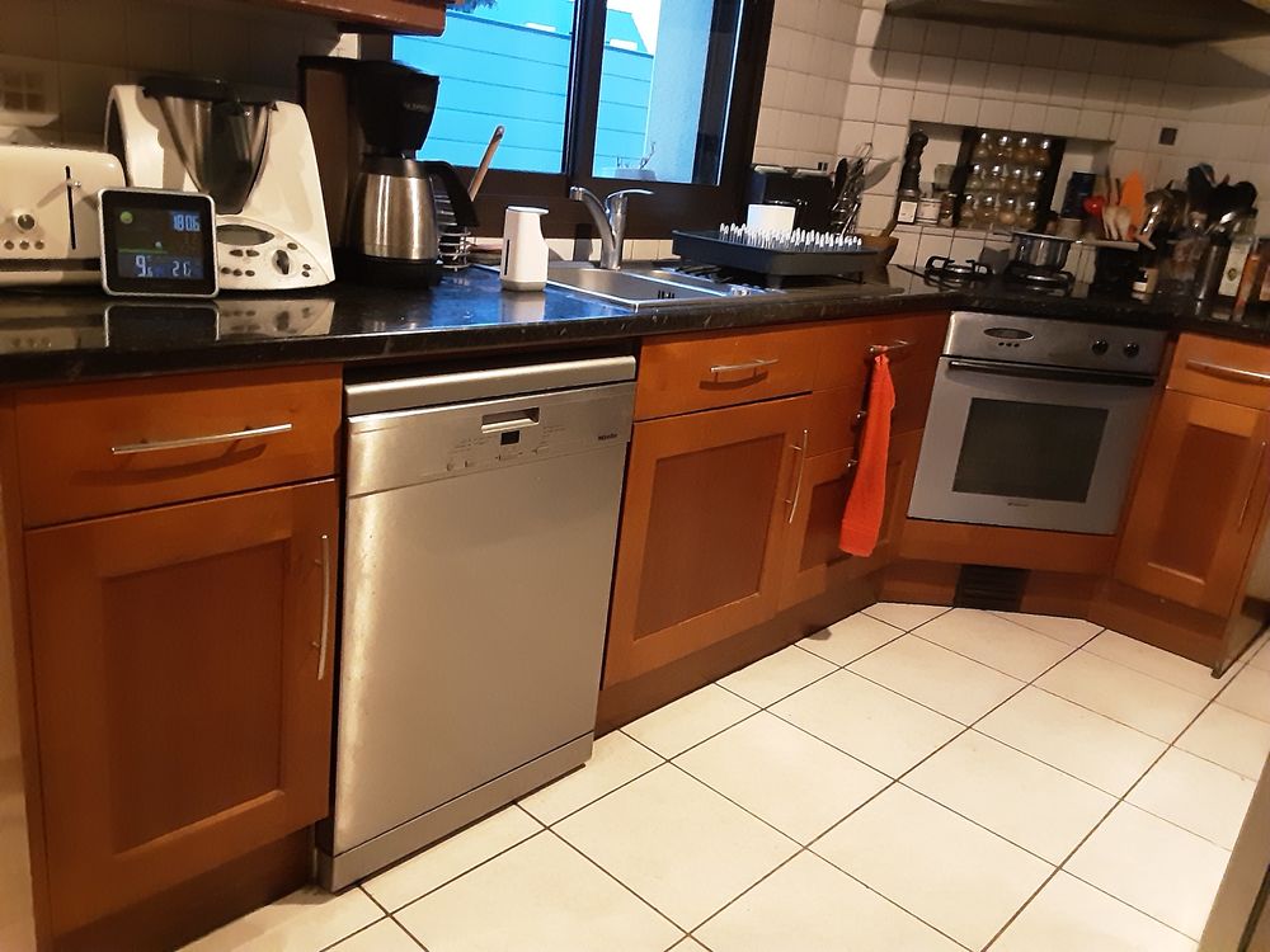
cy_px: 476
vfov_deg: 49.7
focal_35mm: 28
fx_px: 1027
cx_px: 635
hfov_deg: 63.4
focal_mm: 2.9
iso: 800
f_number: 1.9
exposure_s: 1/17
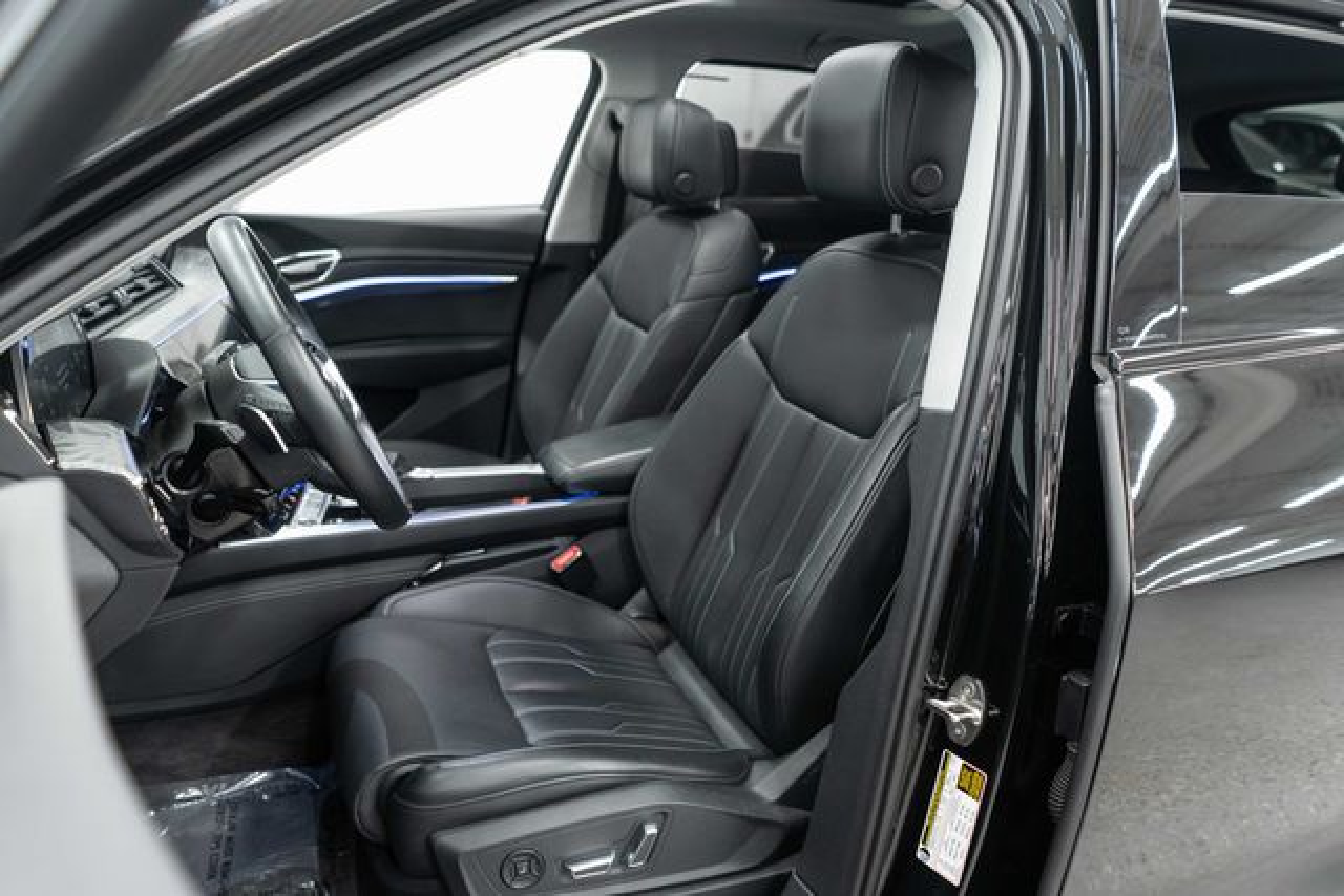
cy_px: 448
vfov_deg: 46.4
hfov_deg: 65.5
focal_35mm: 28
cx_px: 672
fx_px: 1046
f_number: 3.2
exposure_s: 1/40
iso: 800
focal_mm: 28
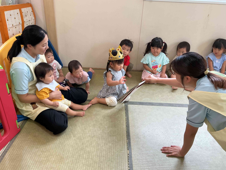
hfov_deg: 61.7
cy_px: 85
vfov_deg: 48.2
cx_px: 113
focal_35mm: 29
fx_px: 189
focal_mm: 3
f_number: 1.8
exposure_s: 1/120
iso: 50
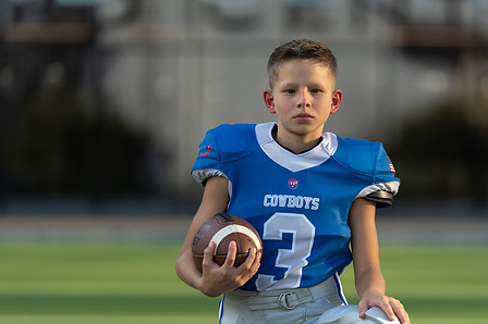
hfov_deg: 8.6
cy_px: 167
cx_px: 301
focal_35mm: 240
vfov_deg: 5.7
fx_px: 3251
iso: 100
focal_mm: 174
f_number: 2.8
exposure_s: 1/640
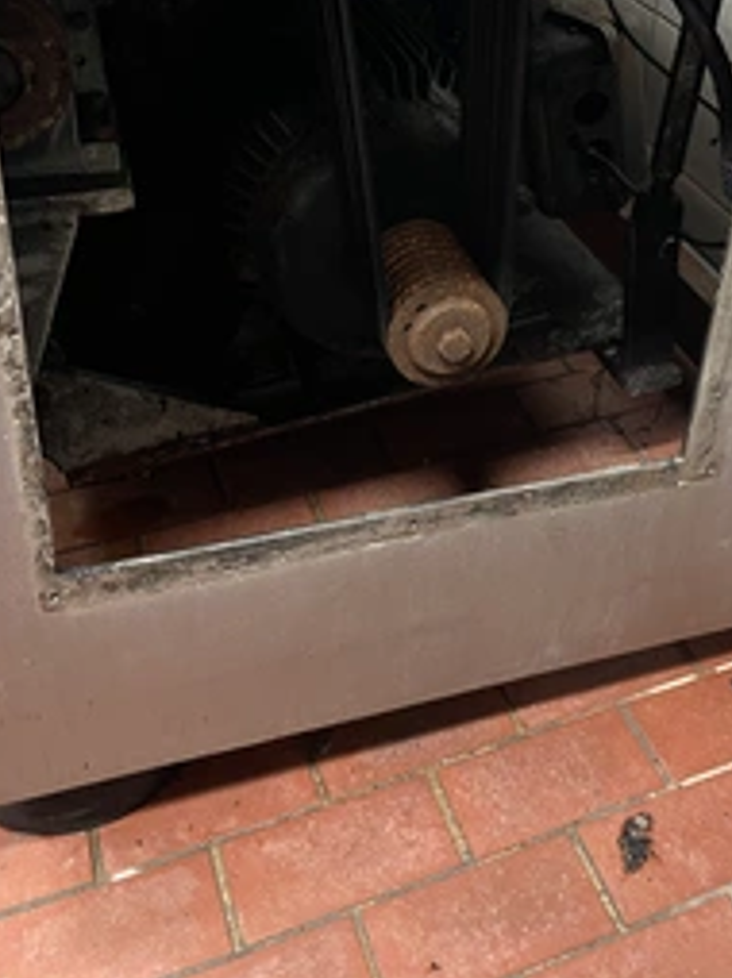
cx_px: 431
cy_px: 273
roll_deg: -2.1
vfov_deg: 44.6
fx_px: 1158
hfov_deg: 35.0
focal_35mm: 41
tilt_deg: -33.0
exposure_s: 1/30
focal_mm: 5.1
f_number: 1.6
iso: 500
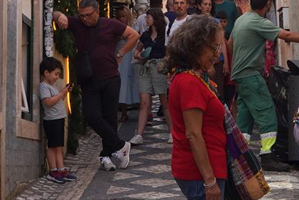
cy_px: -76
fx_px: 1046
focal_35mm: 126
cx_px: 217
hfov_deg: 16.2
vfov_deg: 10.6
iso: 100
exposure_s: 1/100
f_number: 8
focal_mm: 24
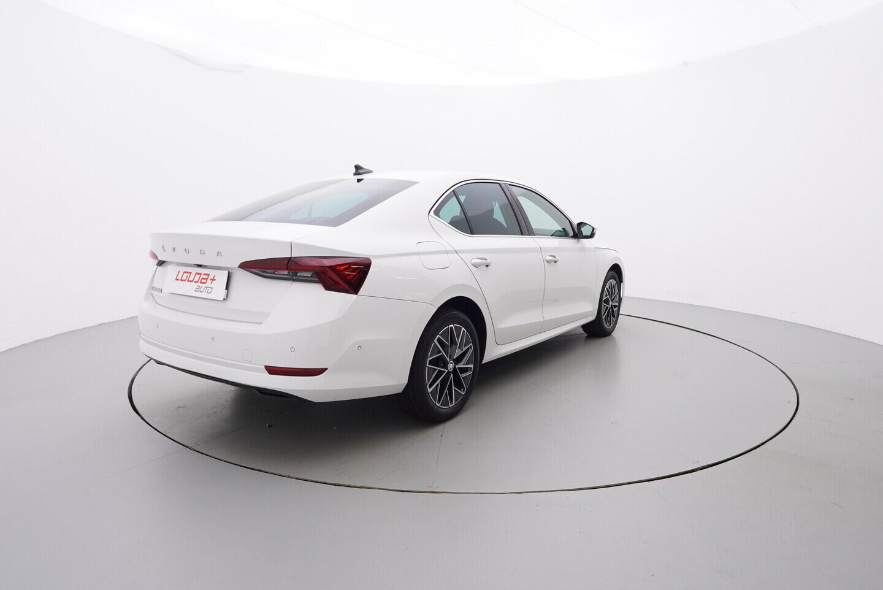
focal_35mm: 22
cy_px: 295
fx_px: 552
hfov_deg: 77.3
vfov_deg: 56.2
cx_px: 442
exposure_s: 1/80
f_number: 5
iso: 200
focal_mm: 15
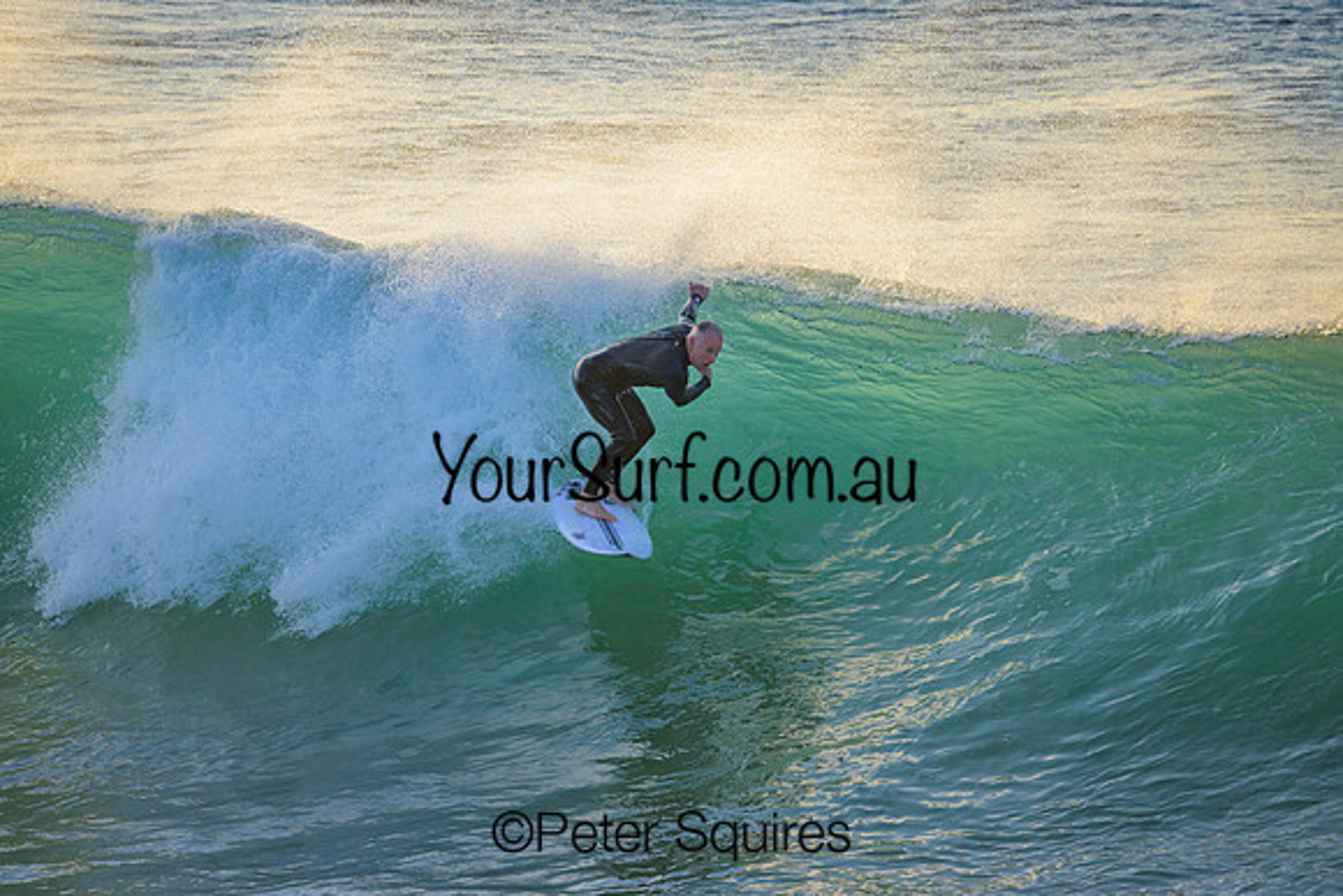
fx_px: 29850
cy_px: 448
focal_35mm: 800
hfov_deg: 2.6
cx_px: 672
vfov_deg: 1.7
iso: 1100
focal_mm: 800
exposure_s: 1/2000
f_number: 6.3
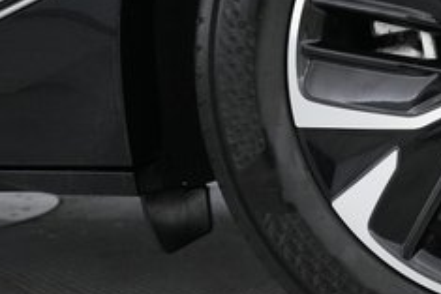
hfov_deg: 26.2
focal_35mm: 68
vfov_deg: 20.0
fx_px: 833
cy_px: 88
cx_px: 540
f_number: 2.8
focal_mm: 25
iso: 3200
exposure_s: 1/160
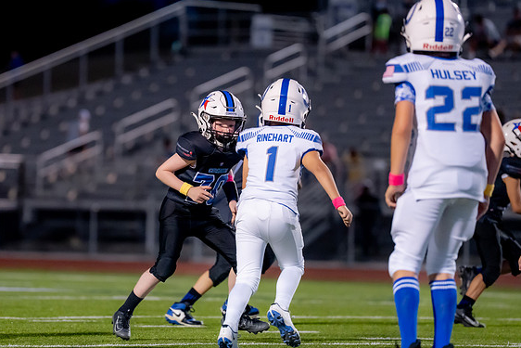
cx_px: 163
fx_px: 4574
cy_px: 180
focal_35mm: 316
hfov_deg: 6.5
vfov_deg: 4.4
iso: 2500
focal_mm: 200
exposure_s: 1/1000
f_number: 2.8
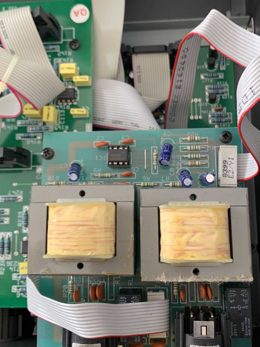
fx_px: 401
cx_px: 141
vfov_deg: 46.7
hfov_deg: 35.9
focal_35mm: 40
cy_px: 157
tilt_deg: -79.9
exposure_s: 1/60
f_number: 1.8
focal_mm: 4.25
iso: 200
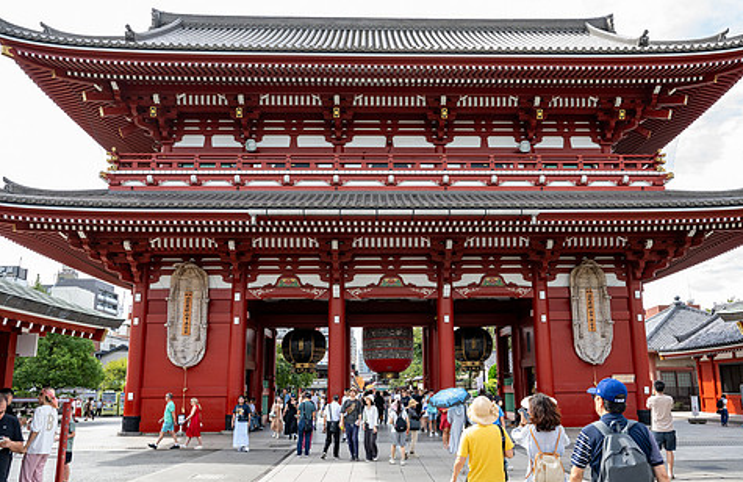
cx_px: 391
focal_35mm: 30
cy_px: 260
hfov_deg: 62.3
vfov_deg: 42.8
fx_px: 614
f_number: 8
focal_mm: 24
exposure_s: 1/320
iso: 800
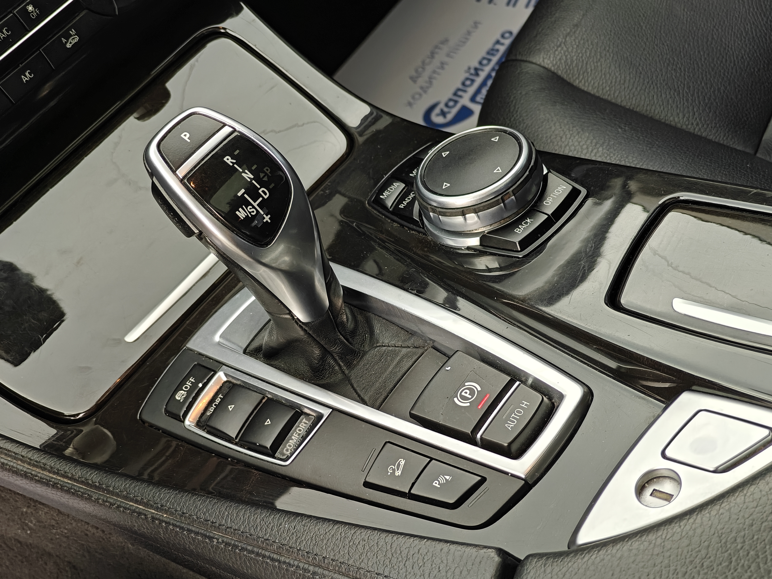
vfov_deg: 30.9
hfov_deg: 40.4
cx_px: 386
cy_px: 290
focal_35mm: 47
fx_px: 1048
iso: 80
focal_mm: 7.08
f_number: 2
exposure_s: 1/100
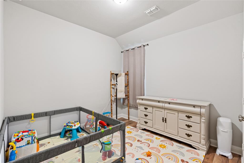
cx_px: 122
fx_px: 108
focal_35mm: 16
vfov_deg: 73.7
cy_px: 82
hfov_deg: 96.8
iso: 320
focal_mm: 16
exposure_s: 3.2
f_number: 9
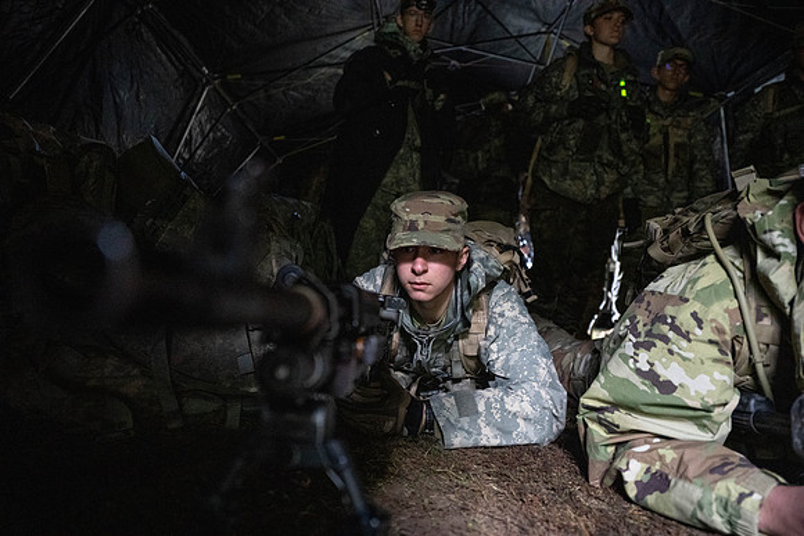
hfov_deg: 73.7
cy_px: 268
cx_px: 402
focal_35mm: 24
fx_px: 536
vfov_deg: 53.2
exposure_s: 1/100
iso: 6400
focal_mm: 24
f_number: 2.8
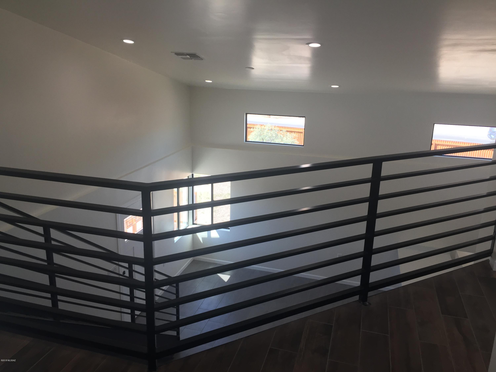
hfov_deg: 61.7
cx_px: 248
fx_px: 416
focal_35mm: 29
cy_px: 186
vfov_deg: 48.2
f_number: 2.2
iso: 50
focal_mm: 4.15
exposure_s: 1/120
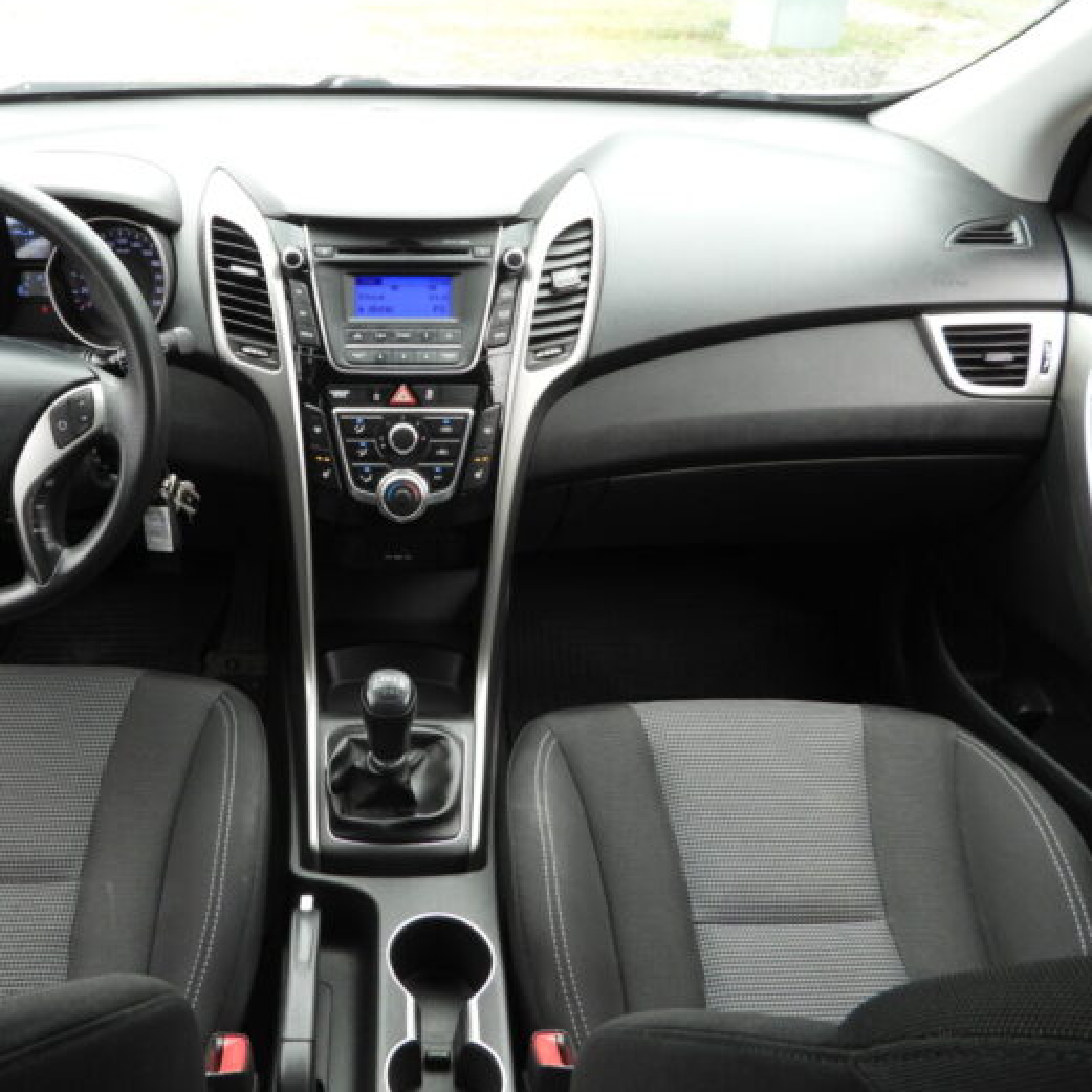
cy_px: 549
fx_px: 1035
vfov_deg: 55.6
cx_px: 377
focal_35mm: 29
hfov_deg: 54.7
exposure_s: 1/50
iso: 100
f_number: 2.8
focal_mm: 4.3
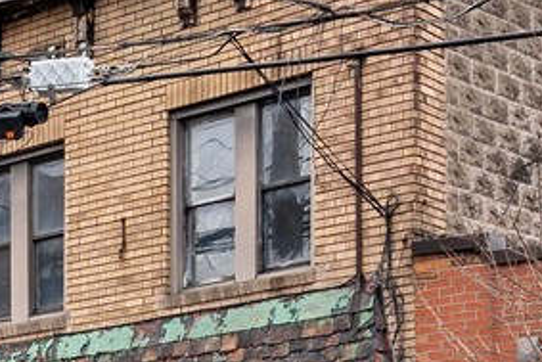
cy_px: 506
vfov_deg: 11.5
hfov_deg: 16.7
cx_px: -184
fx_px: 1732
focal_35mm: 115
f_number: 7.1
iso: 200
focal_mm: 20.4
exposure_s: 1/125
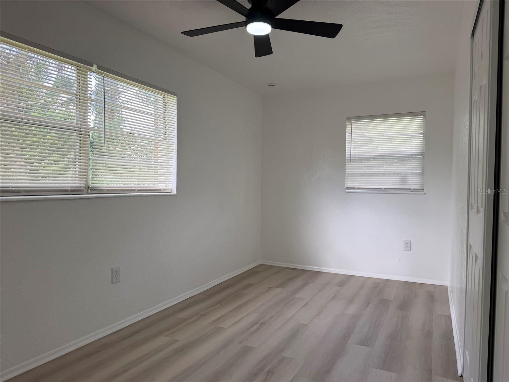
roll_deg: -0.4
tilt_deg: -0.9
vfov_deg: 56.8
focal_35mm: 24
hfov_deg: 71.6
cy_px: 191
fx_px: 353
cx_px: 254
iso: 80
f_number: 1.78
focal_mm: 6.76
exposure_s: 1/170
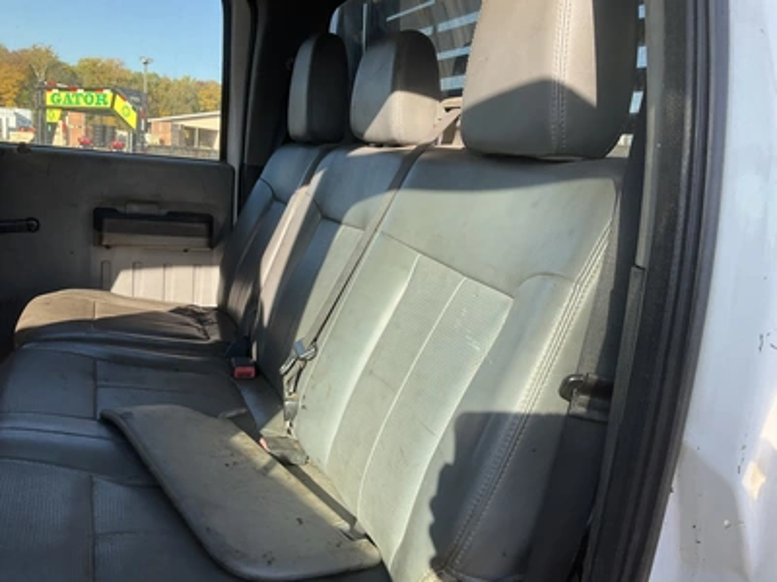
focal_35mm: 29
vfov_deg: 48.2
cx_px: 388
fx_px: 651
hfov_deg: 61.7
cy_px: 291
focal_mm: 3
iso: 25
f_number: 1.8
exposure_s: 1/286
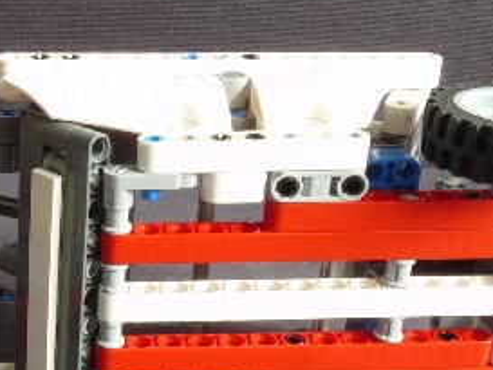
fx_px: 1126
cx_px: -14
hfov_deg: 23.5
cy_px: 226
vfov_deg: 18.7
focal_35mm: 79
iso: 100
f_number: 8
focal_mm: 4.8
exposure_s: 2
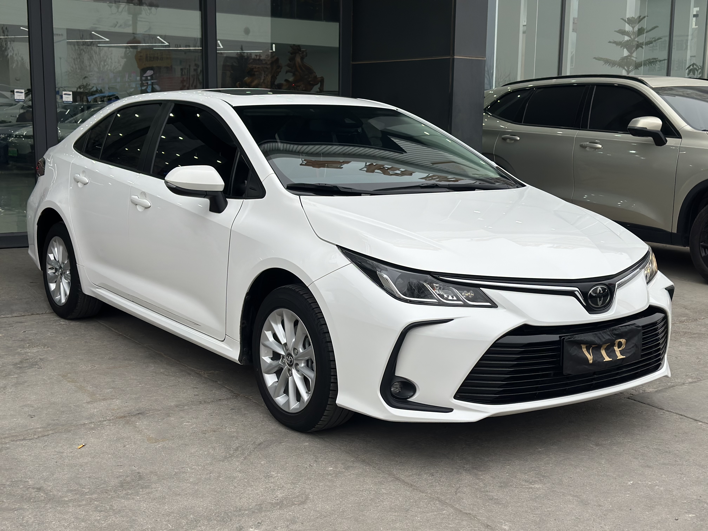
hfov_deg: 39.7
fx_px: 982
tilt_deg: -8.9
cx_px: 354
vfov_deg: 30.3
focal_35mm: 48
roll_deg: -0.8
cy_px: 266
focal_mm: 6.86
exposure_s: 1/402
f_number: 1.78
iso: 80
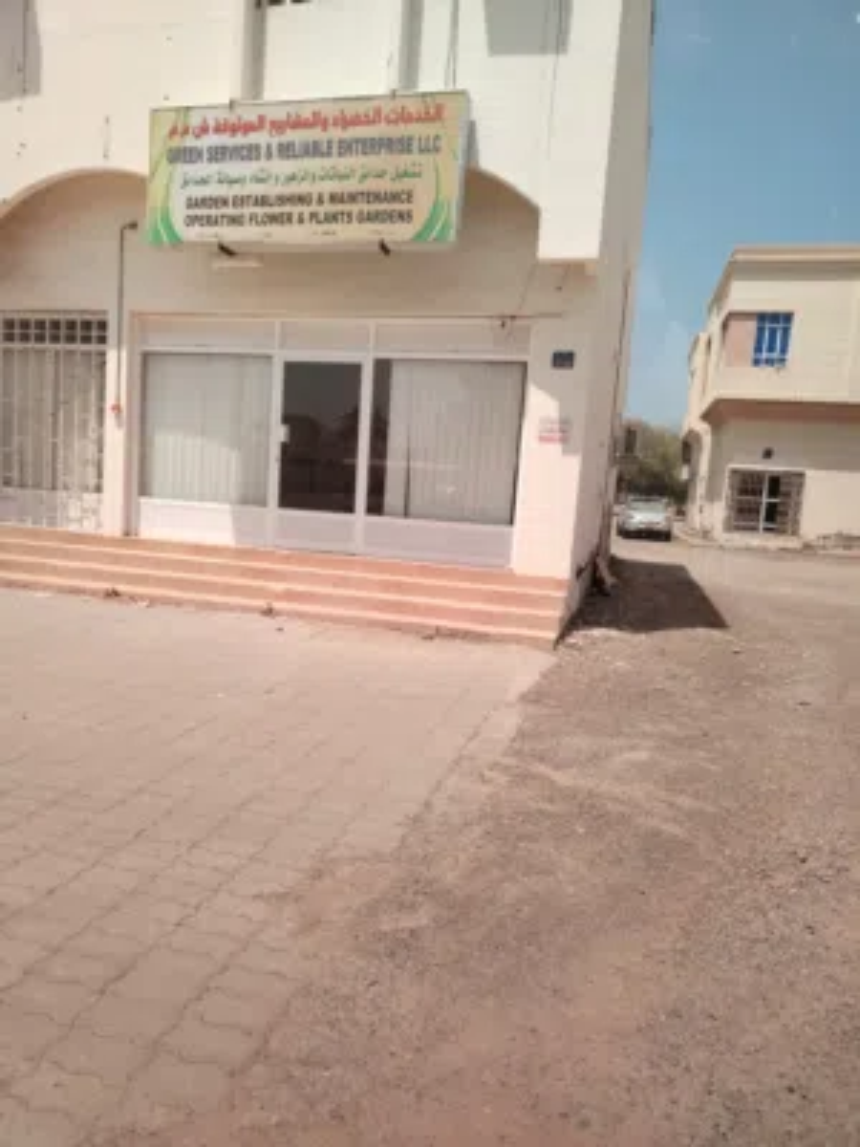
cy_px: 574
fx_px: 795
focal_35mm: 24
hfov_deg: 56.8
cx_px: 430
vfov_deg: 71.6
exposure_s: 1/100
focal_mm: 5.25
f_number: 1.75
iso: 263
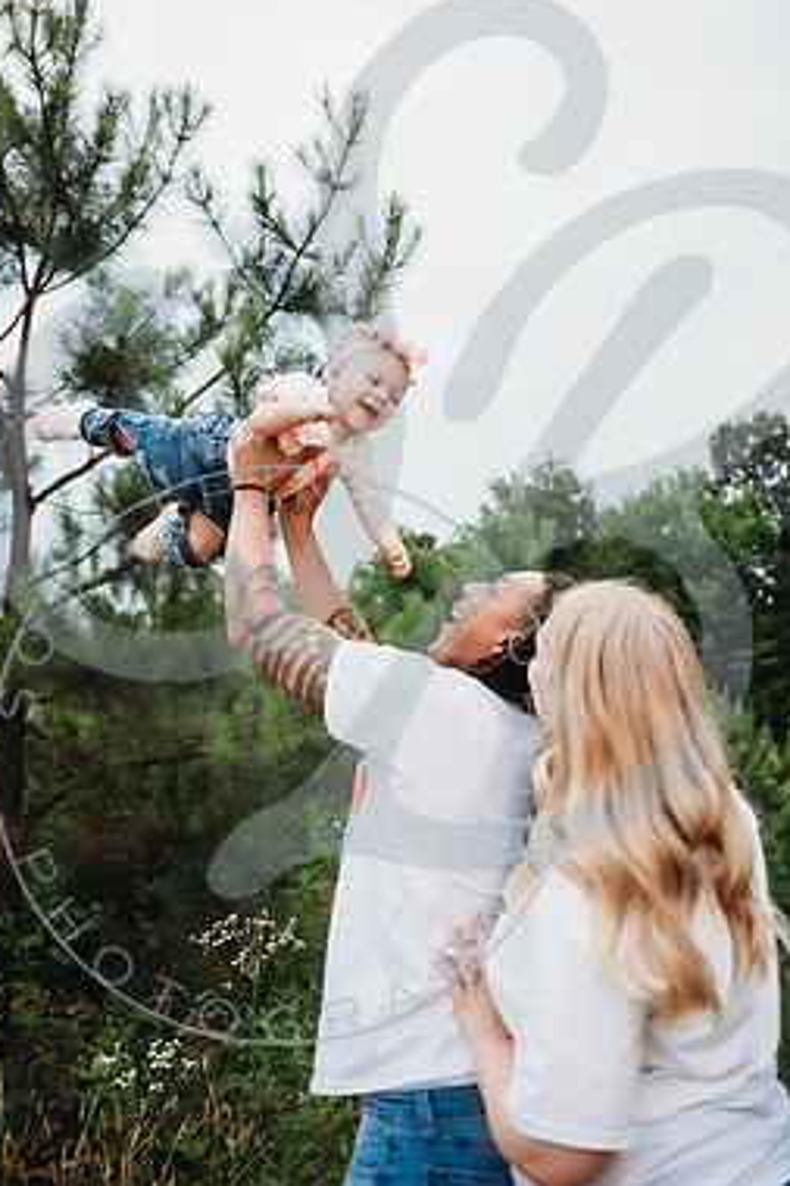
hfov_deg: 41.1
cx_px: 422
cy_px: 518
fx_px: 1054
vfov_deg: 58.6
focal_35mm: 32
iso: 200
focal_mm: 27
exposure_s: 1/320
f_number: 2.8
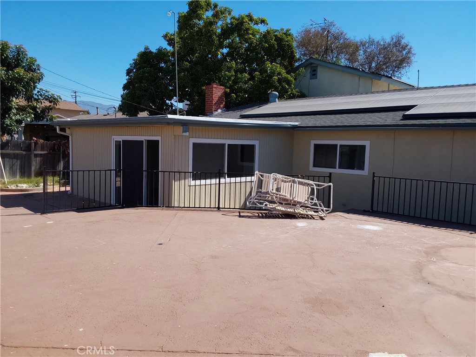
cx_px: 238
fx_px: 385
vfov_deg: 49.7
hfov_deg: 63.4
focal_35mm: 28
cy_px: 178
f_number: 1.9
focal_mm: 2.91
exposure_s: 1/2347
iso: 50
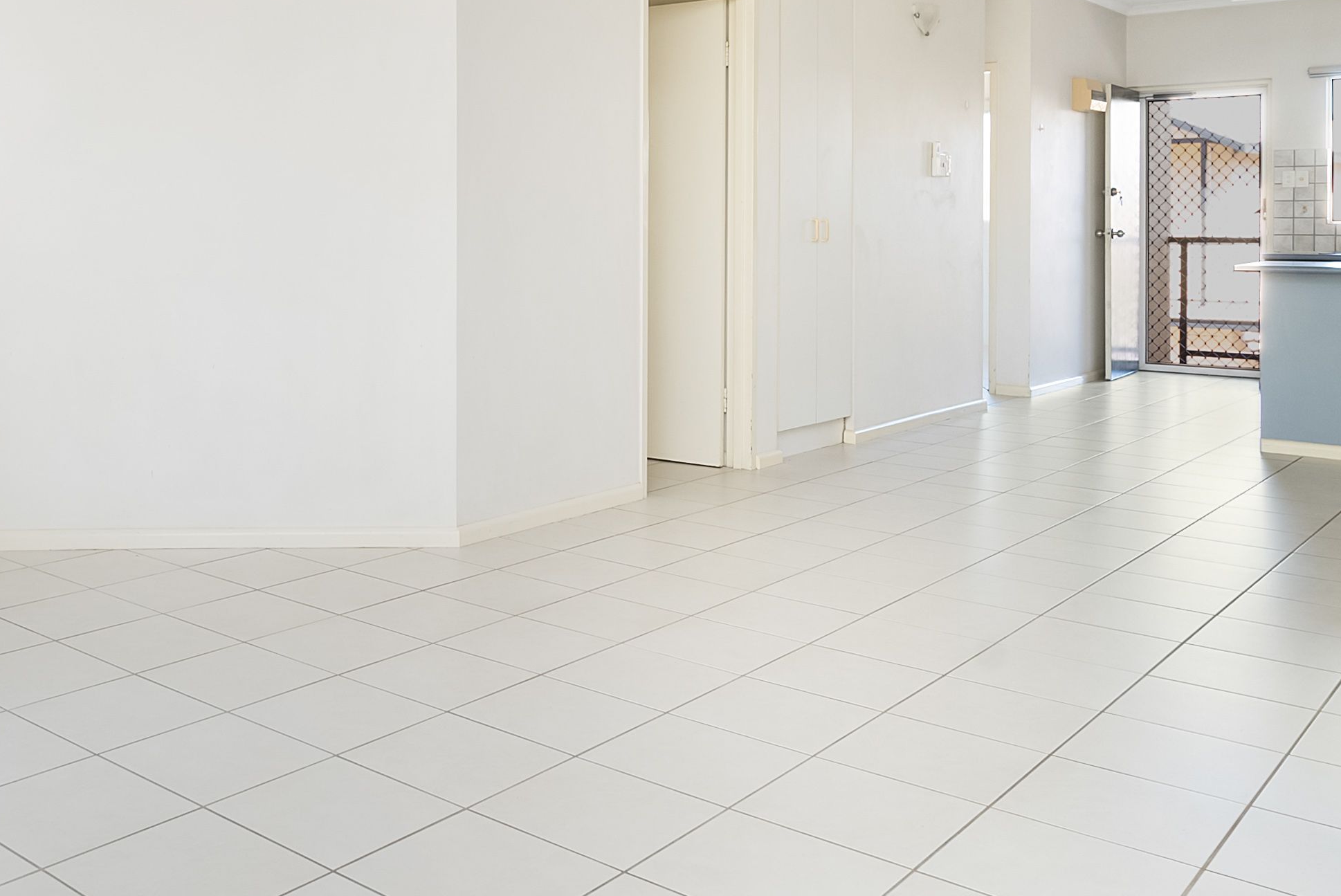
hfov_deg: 52.4
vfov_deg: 37.2
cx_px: 365
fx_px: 1305
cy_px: 254
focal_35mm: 35
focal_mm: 16
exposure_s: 1/10
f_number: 8
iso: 200
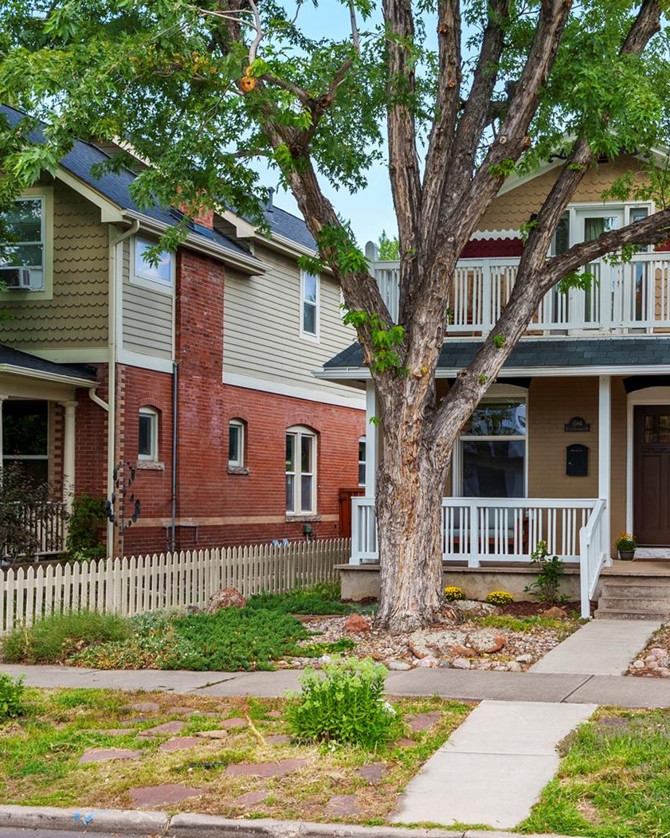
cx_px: 595
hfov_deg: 29.1
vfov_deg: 37.3
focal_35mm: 50
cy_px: 413
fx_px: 1240
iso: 100
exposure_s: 1/80
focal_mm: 35
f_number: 8
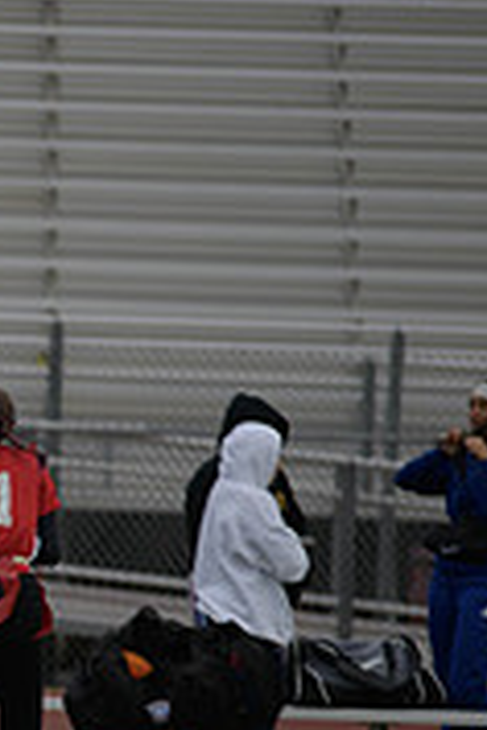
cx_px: -450
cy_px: 621
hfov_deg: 2.1
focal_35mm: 655
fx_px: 13290
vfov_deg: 3.1
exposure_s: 1/200
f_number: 2.8
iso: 125
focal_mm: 200
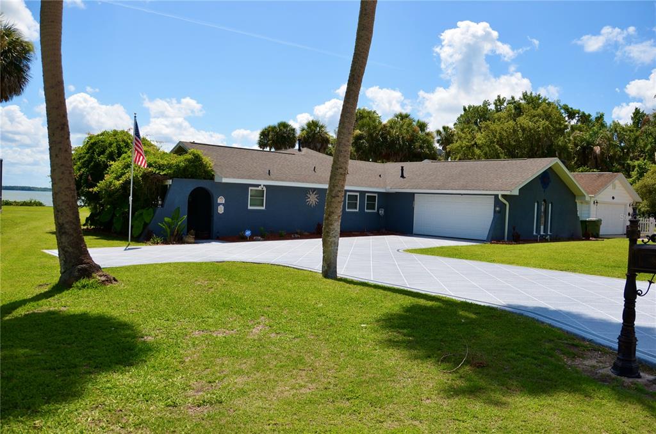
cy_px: 217
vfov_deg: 47.7
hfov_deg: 67.5
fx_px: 491
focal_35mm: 27
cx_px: 328
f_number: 4.8
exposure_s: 1/2000
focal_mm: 18
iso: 200
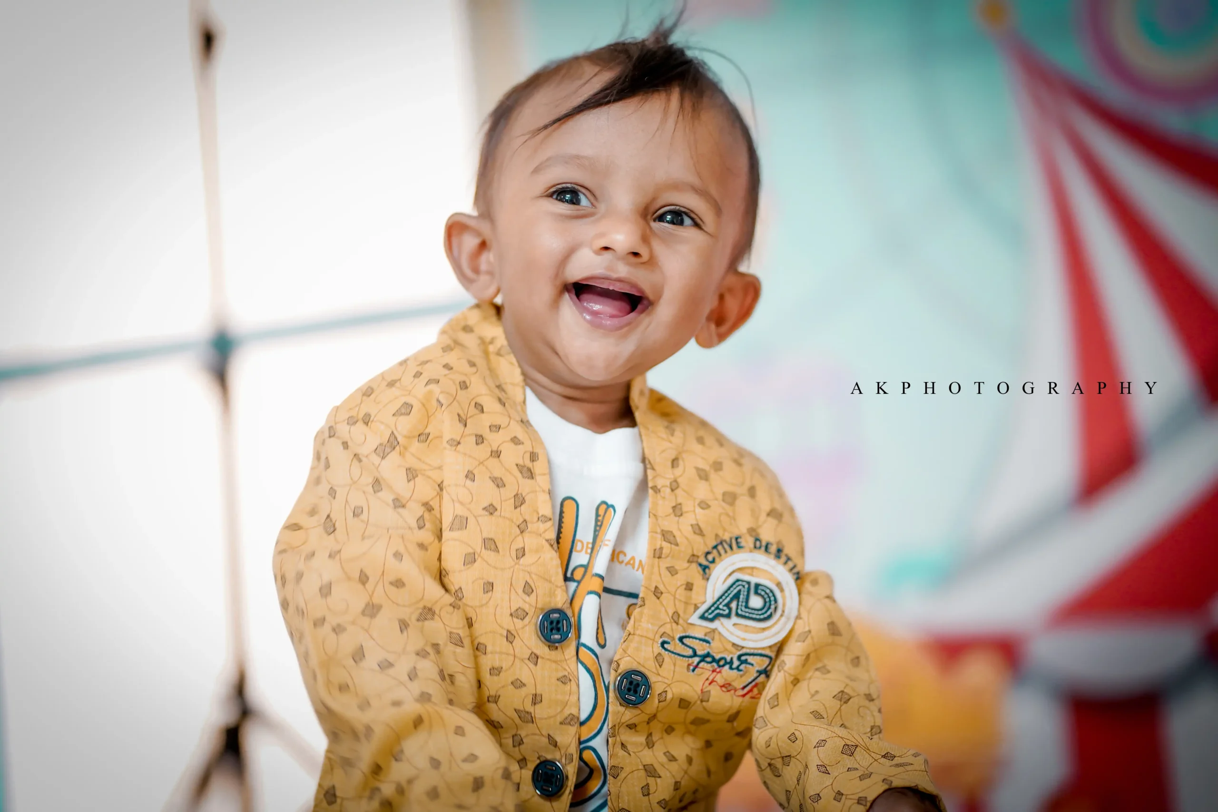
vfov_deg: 16.1
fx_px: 2876
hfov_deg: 23.9
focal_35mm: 85
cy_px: 406
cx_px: 609
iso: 5000
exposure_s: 1/160
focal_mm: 85
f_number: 1.8
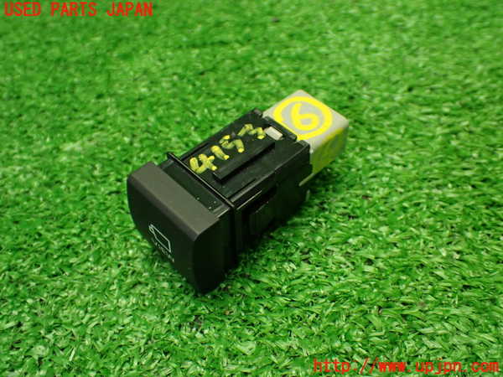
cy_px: 188
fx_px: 552
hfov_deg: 49.0
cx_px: 252
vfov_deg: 37.7
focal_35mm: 38
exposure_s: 1/125
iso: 800
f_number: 2.7
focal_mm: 6.83
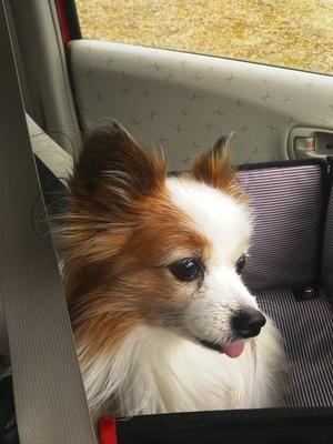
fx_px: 385
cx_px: 166
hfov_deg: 46.8
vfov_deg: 60.0
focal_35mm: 30
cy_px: 222
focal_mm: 4
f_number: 2.2
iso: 64
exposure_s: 1/120
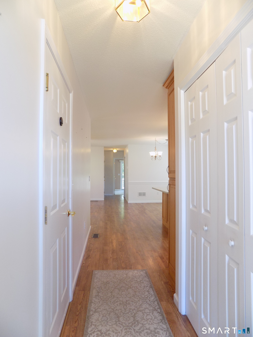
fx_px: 224
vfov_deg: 73.9
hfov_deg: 58.9
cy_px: 168
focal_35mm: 23
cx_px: 126
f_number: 3.1
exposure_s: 1/30
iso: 125
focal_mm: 4
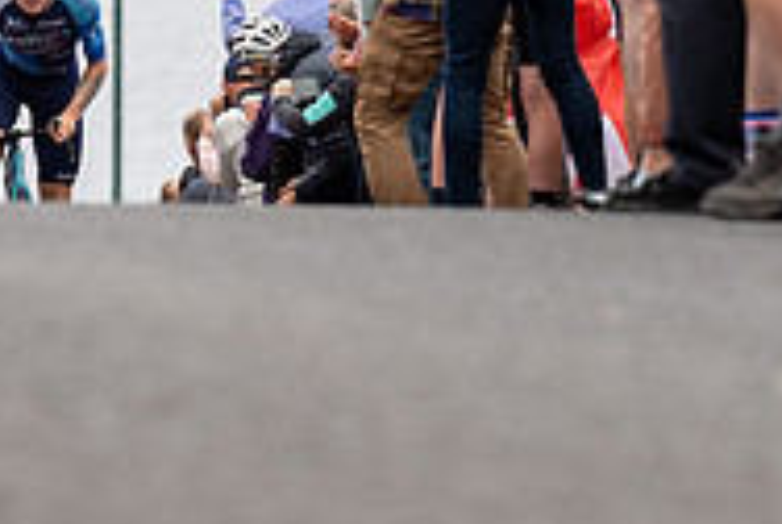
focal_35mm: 514
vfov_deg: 2.7
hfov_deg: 4.0
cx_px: 37
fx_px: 11183
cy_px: 94
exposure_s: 1/1000
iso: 320
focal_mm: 167
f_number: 3.5
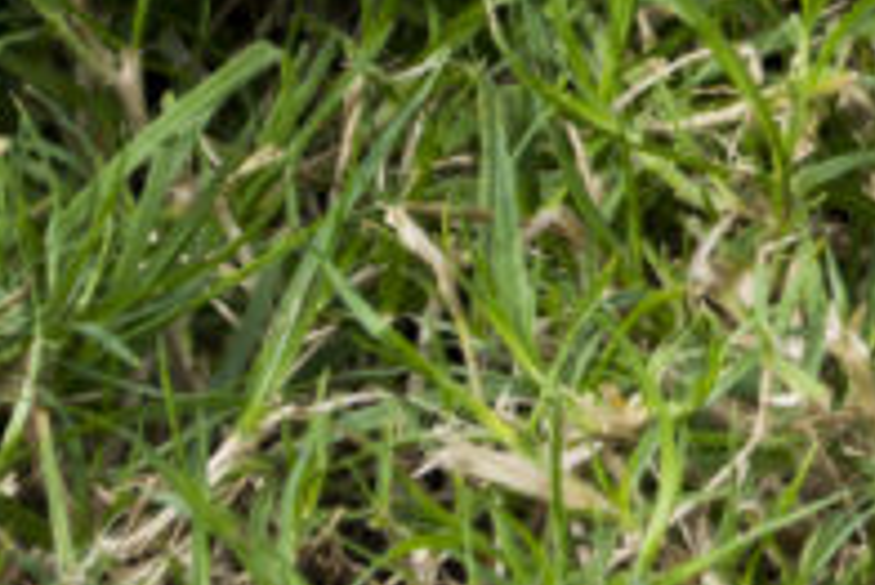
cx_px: 2031
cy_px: -748
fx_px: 10474
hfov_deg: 4.7
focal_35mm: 431
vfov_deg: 3.2
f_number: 5.6
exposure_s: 1/400
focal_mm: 55
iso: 200
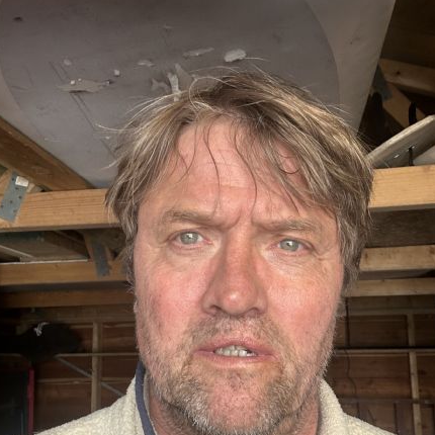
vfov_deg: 44.2
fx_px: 526
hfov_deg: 44.9
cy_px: 292
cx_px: 215
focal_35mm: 37
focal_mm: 2.69
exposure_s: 1/100
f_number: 1.9
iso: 32
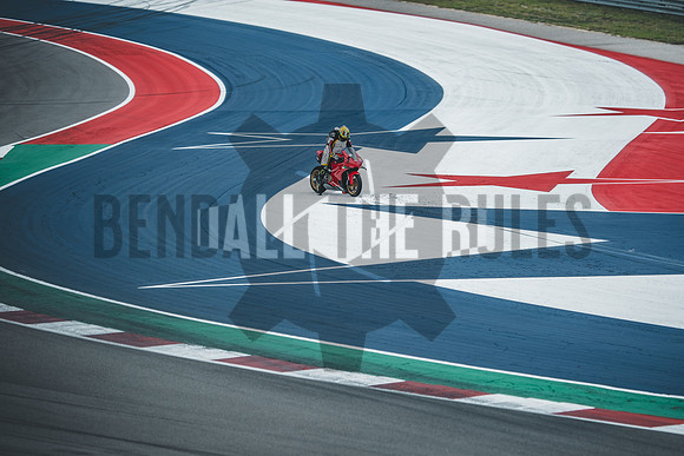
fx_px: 5701
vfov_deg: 4.6
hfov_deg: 6.9
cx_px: 342
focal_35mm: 300
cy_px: 228
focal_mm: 200
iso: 160
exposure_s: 1/250
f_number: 2.2
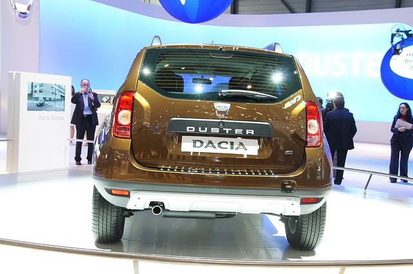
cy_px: 137
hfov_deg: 46.5
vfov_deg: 31.8
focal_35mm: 42
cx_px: 206
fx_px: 481
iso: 800
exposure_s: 1/25
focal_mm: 28
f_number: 5.6
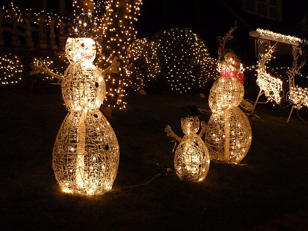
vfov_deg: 33.6
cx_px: 152
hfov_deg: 43.9
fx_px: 383
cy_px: 117
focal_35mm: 43
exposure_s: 1/13
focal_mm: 6.9
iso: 800
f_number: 3.7
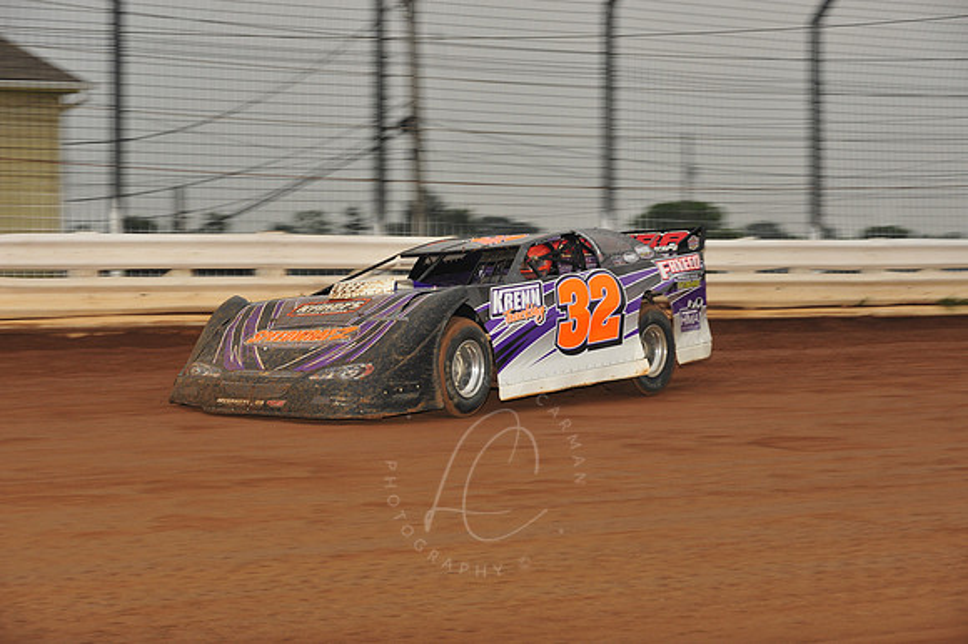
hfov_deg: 18.3
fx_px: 3010
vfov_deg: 12.2
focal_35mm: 112
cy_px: 322
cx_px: 484
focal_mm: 112
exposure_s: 1/320
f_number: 8
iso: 1000
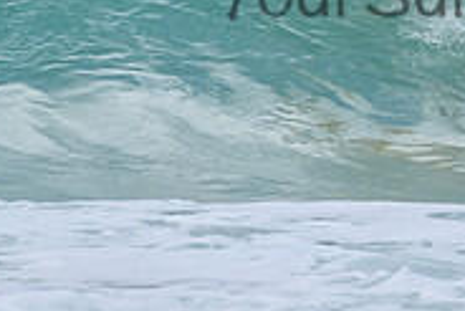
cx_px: 478
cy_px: -42
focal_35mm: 2523
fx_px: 32613
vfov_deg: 0.5
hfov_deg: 0.8
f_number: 11
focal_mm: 800
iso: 1250
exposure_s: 1/2000
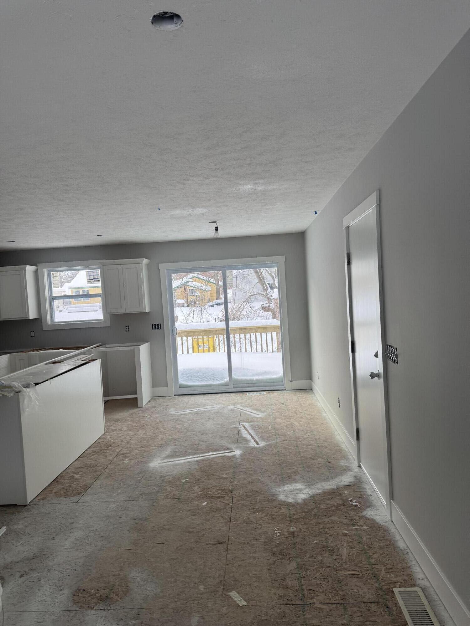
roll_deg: +3.7
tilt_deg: -3.2
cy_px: 313
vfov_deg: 71.6
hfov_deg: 56.8
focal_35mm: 24
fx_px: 434
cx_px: 235
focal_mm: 6.76
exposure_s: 1/163
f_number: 1.78
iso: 64
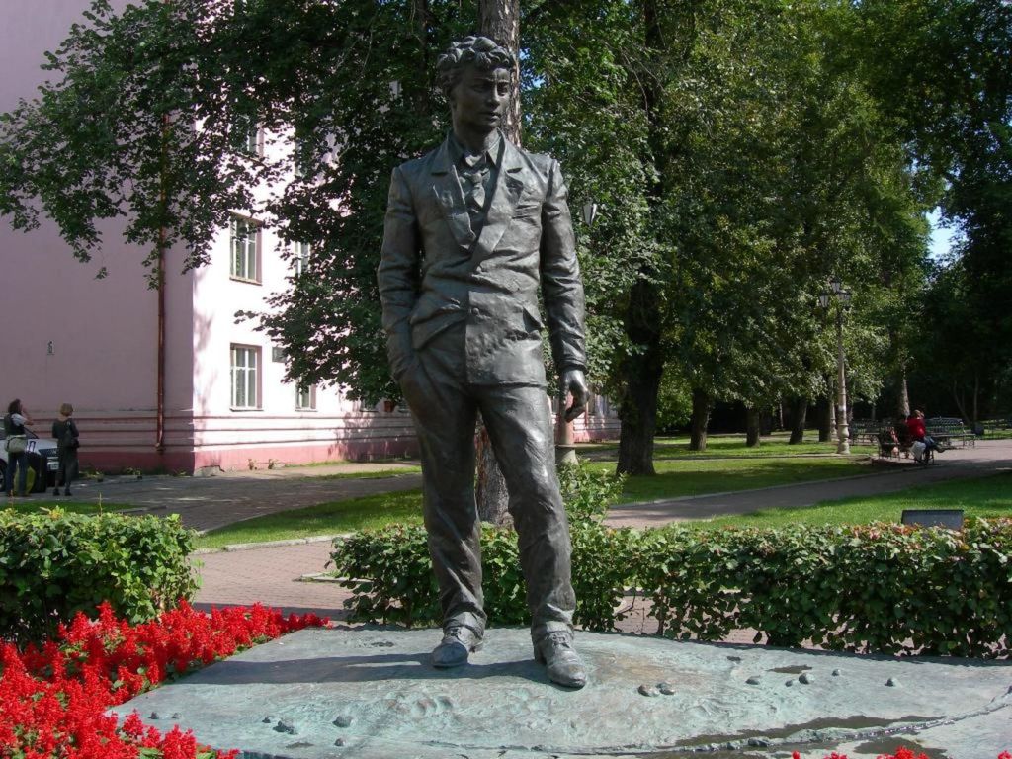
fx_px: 1111
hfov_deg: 49.0
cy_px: 380
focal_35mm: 38
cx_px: 506
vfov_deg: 37.7
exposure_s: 1/263
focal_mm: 7.8
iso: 50
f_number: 4.8
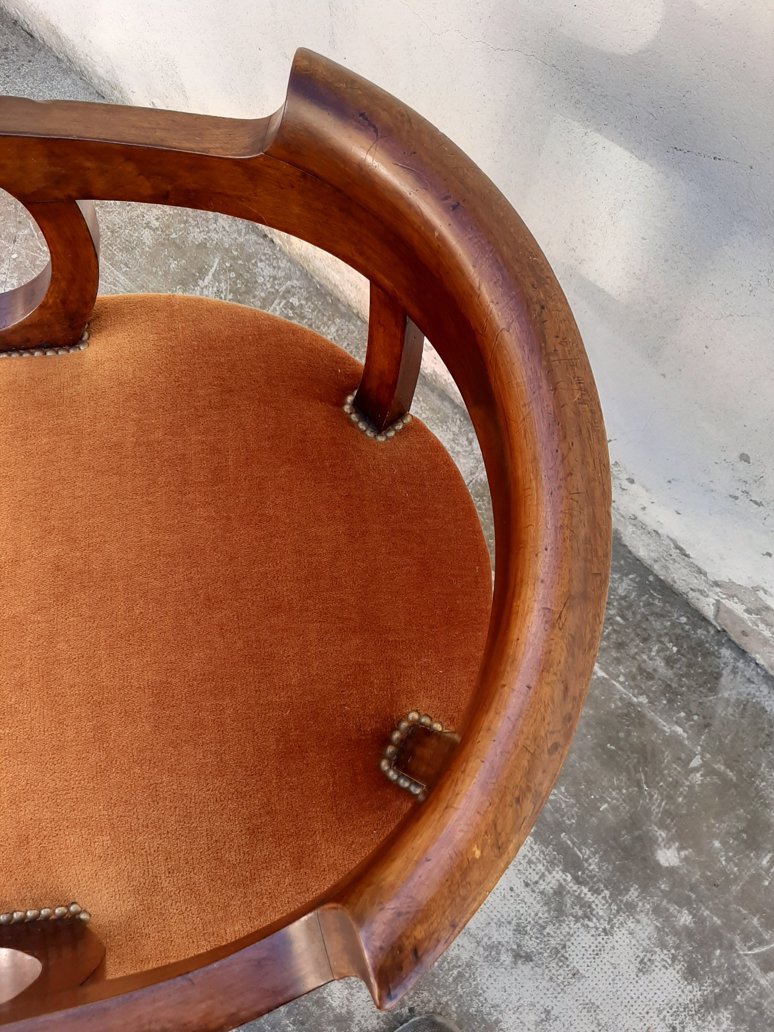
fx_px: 775
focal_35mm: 26
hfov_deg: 53.1
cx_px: 387
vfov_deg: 67.3
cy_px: 516
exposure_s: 1/253
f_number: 1.7
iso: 40
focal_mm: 3.93
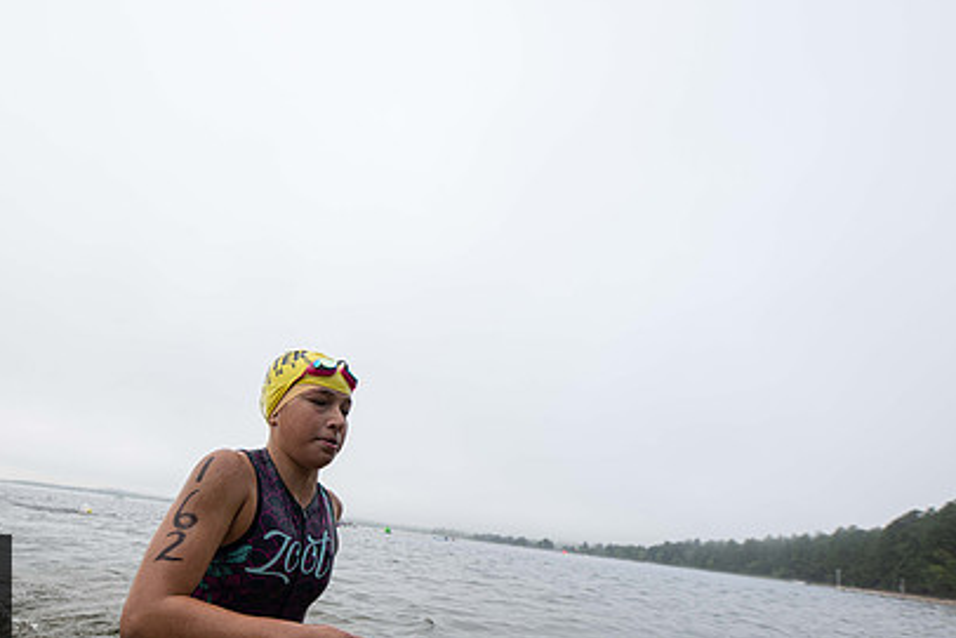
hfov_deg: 82.4
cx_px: 360
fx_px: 531
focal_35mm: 20
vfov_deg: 60.8
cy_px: 413
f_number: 4
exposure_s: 1/640
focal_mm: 14
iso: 400
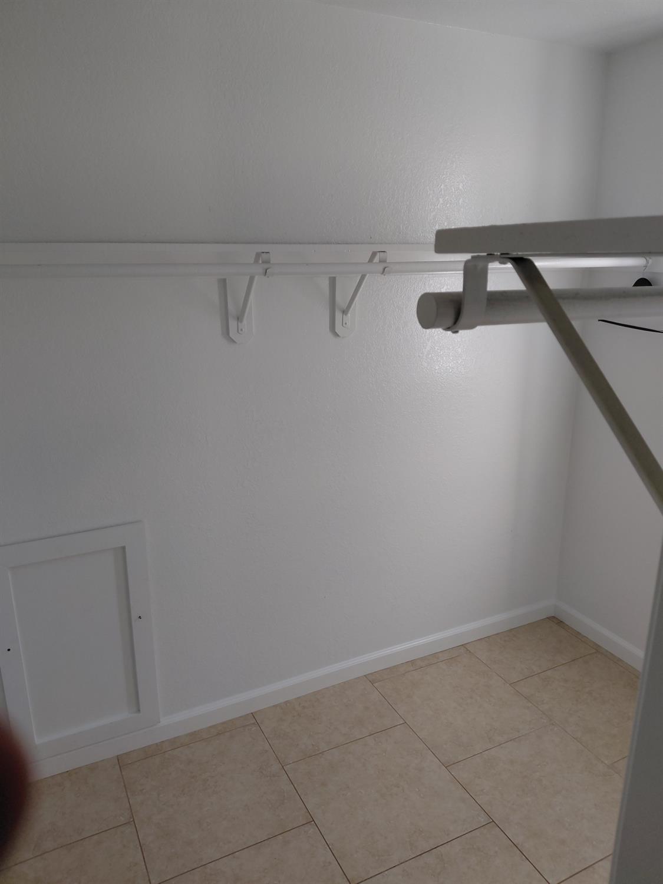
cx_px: 332
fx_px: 638
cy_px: 442
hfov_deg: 54.9
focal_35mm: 25
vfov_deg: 69.4
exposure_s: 1/120
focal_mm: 4.69
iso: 50
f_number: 1.8
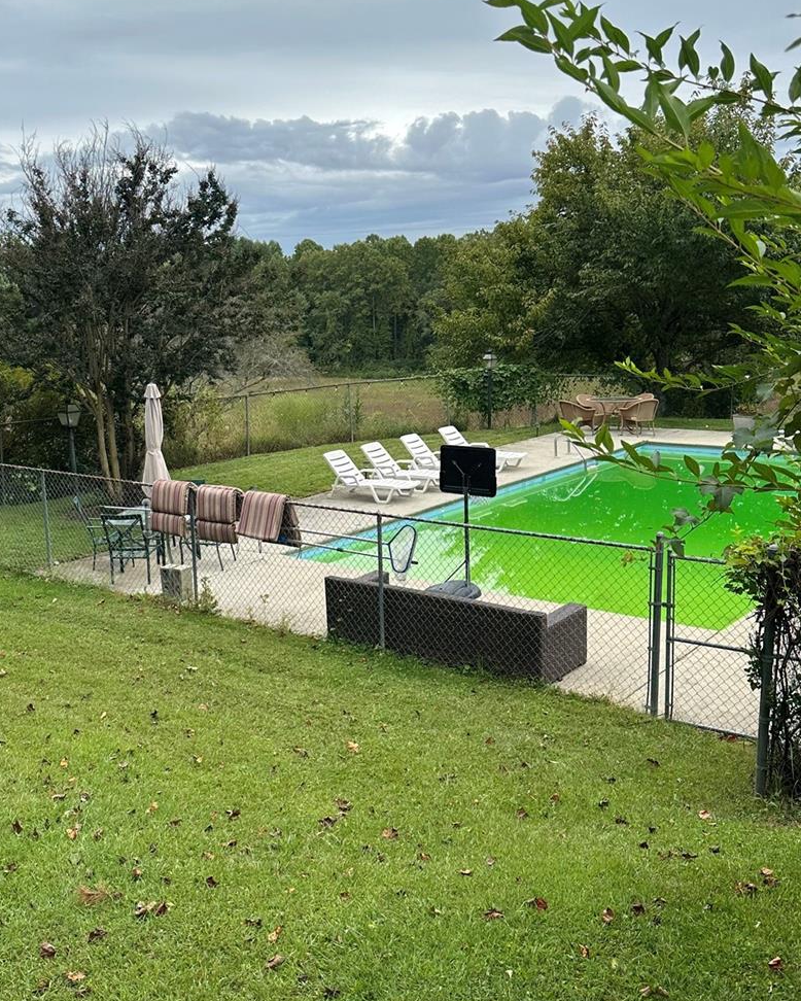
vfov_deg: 49.1
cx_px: 290
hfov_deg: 39.8
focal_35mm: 37
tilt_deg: -10.2
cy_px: 514
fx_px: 1096
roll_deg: +0.5
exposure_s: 1/2028
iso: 80
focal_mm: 6.86
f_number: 1.78
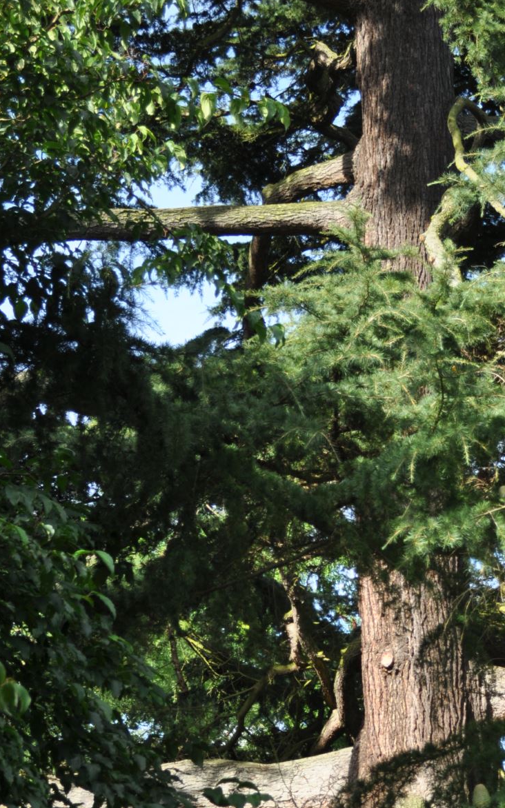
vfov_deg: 21.1
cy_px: 695
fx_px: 2135
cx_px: 429
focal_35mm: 97
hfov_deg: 13.4
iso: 200
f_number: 5
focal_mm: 35
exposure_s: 1/320
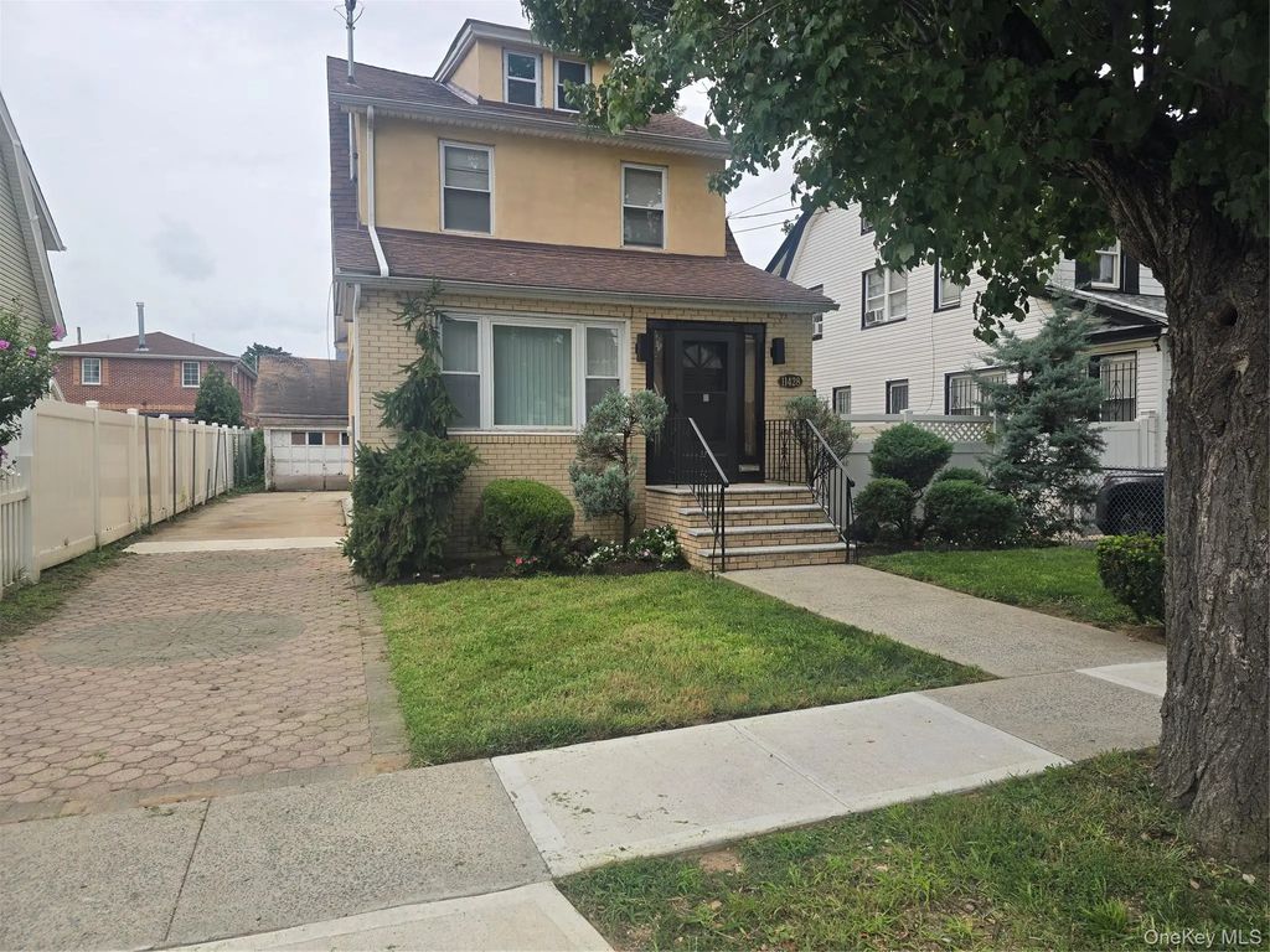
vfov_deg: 58.9
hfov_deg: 73.9
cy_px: 476
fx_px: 844
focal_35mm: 23
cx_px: 635
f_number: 1.7
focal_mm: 6.3
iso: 12
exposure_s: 1/273
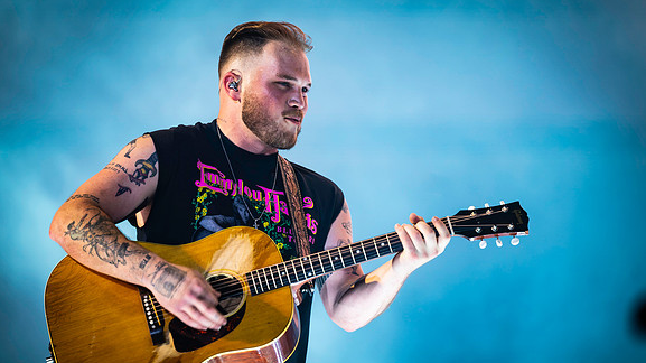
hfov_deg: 9.2
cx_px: 324
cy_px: 191
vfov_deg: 5.2
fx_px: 4024
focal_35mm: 235
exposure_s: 1/250
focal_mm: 200
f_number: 2.8
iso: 800
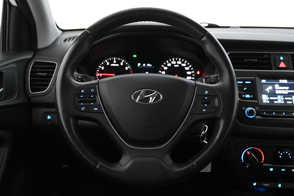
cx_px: 147
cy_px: 98
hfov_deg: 55.1
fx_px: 282
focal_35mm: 34
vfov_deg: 38.4
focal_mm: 23
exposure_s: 1/40
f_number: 4.2
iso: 5600
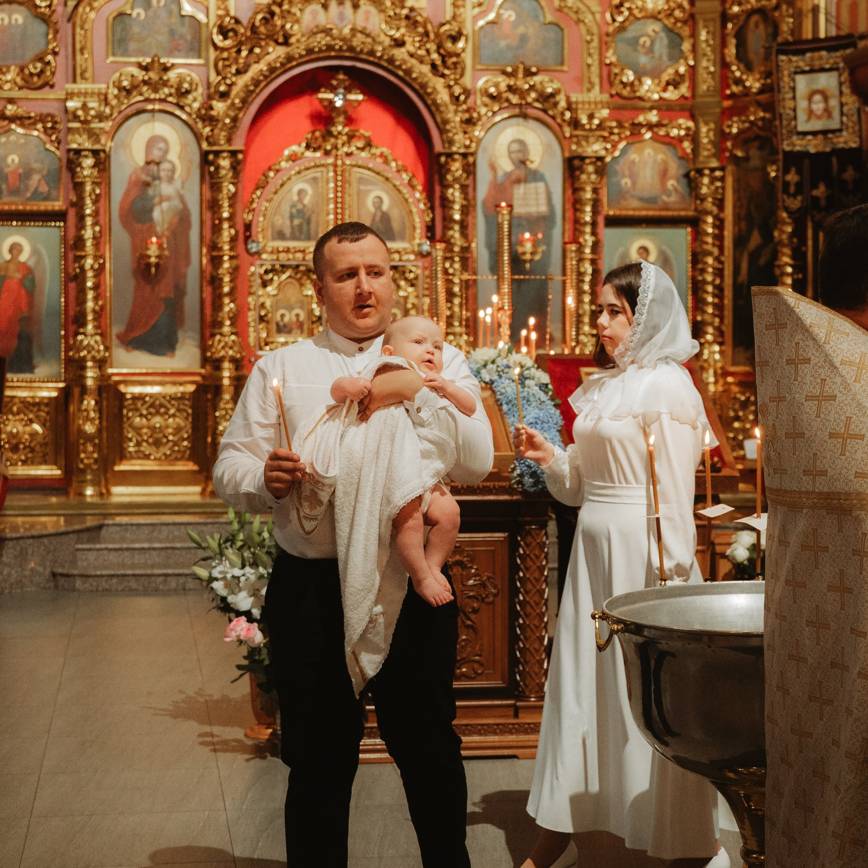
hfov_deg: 25.0
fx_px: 1957
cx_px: 434
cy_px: 385
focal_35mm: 69
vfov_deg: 25.0
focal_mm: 36
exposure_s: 1/320
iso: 2000
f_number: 2.8
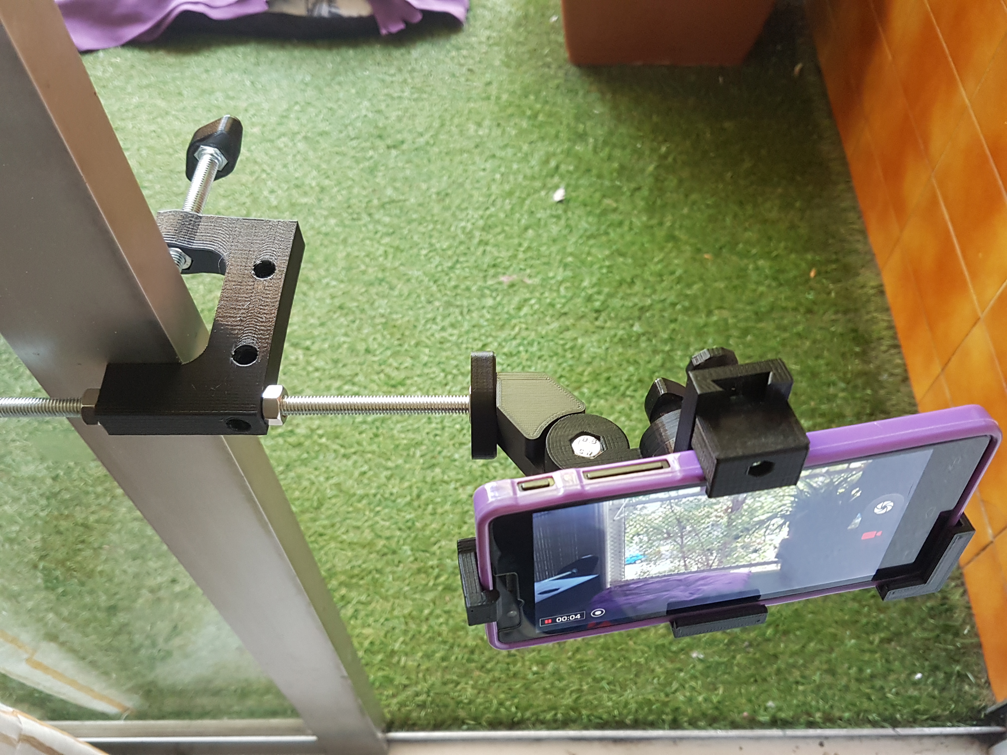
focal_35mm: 26
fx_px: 756
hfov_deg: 67.3
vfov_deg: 53.1
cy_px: 378
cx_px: 504
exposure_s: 1/25
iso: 160
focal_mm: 4.2
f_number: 1.7
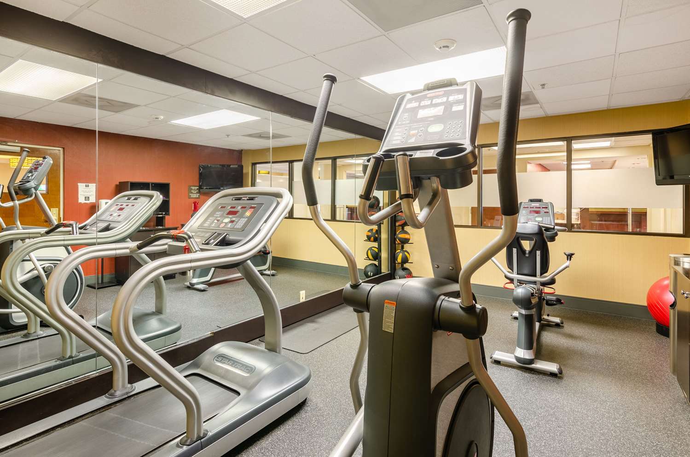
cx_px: 345
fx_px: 316
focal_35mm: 16
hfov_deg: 95.1
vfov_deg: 71.8
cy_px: 228
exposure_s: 1/13
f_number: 7.1
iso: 200
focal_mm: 11
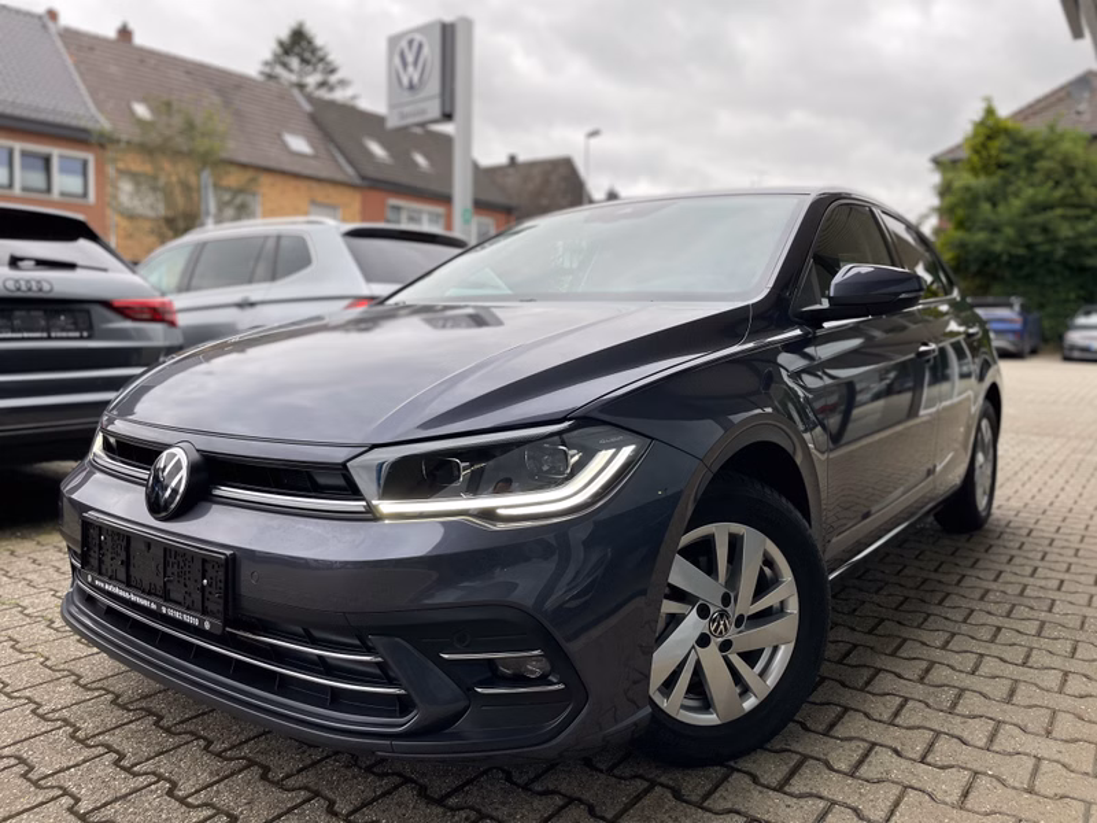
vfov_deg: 53.1
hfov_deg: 67.3
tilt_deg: -5.8
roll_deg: -1.5
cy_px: 412
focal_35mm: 26
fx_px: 824
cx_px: 548
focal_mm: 4.2
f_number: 1.6
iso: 50
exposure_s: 1/506
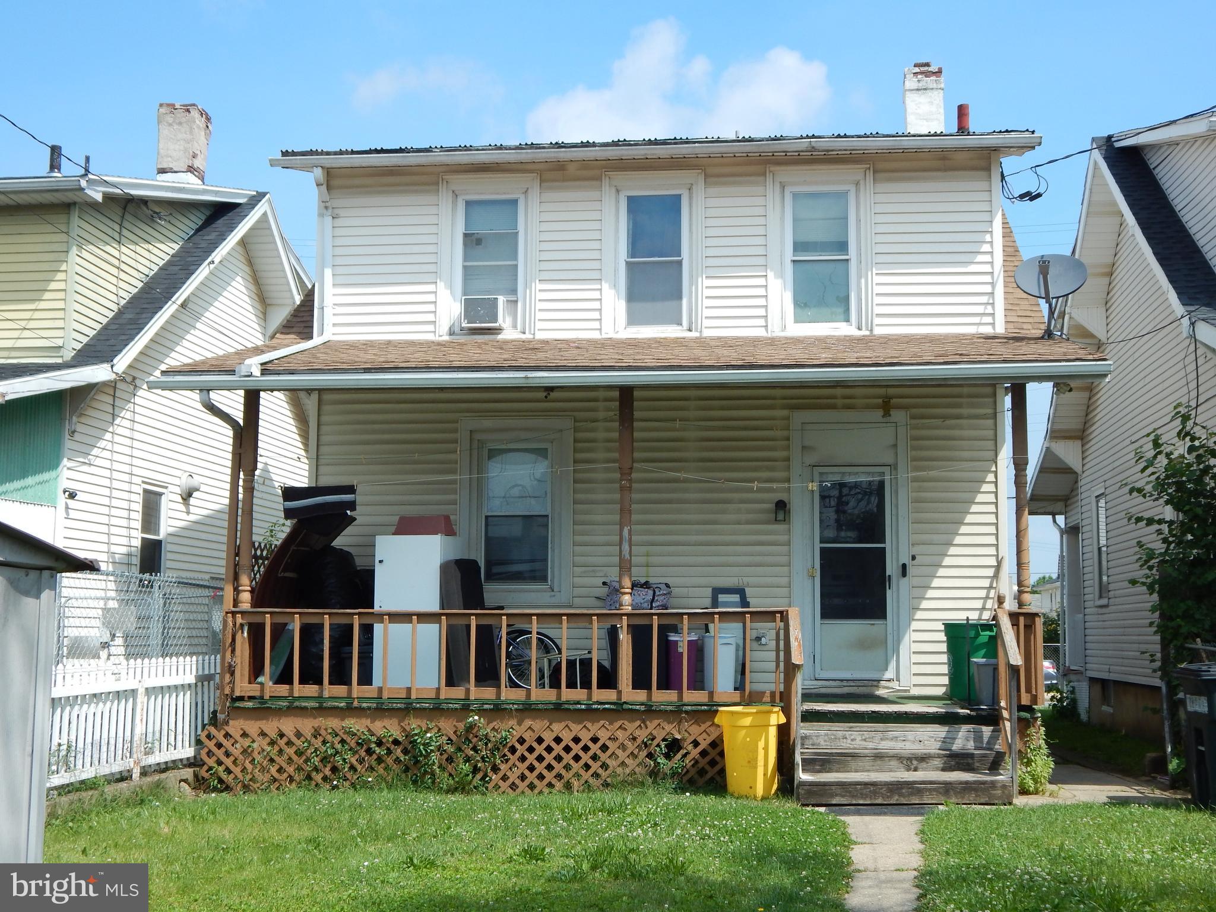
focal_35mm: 43
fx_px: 1511
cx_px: 608
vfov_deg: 33.6
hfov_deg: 43.9
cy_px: 456
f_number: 3.6
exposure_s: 1/1250
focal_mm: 7.7
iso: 125
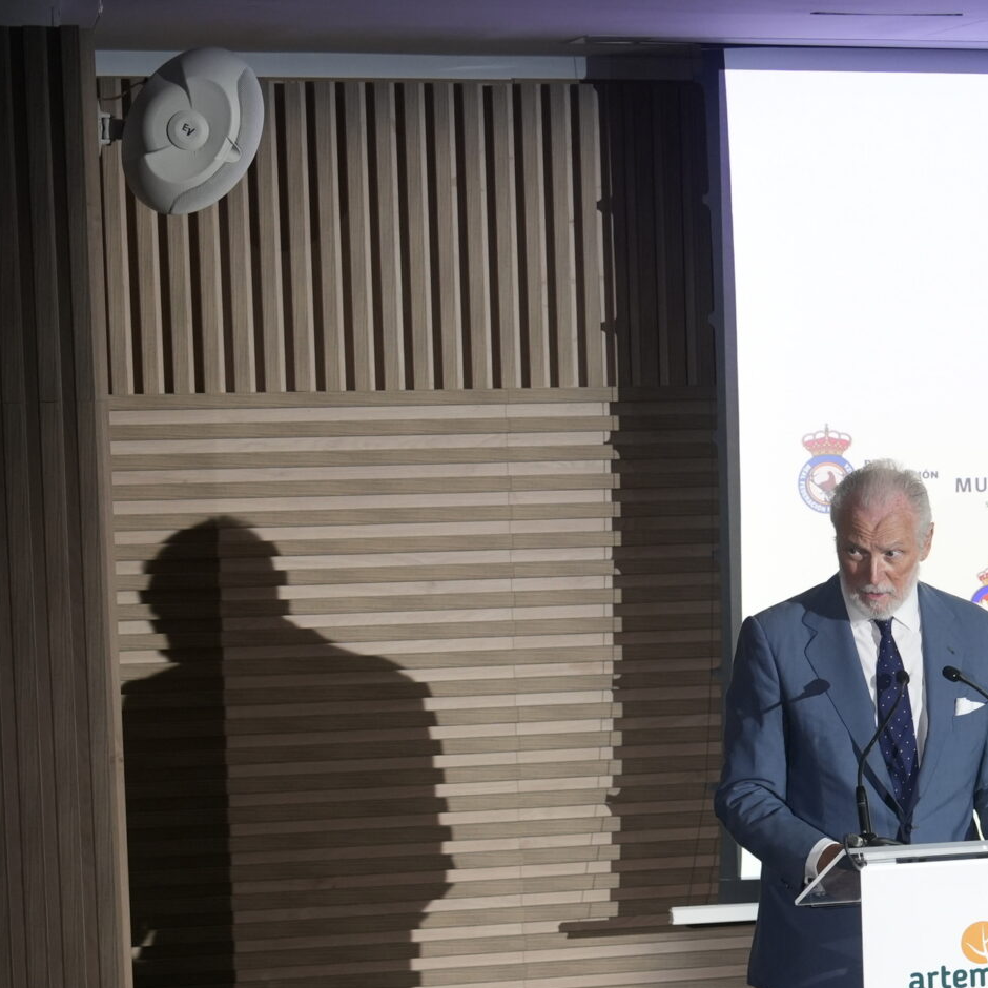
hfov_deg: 12.8
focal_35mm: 132
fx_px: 4262
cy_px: 771
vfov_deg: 13.2
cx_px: 1290
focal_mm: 57
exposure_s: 1/125
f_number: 2.8
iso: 1000
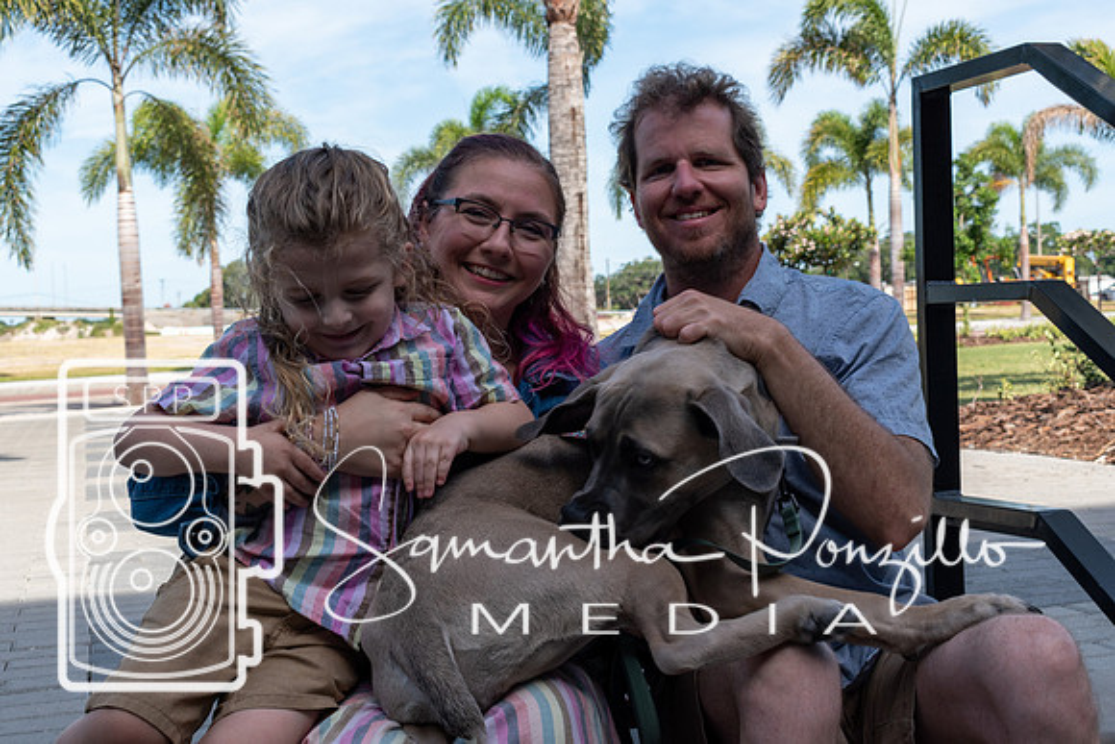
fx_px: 1580
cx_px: 558
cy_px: 372
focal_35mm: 51
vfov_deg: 26.5
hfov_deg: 38.9
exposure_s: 1/320
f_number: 9
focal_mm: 34
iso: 200
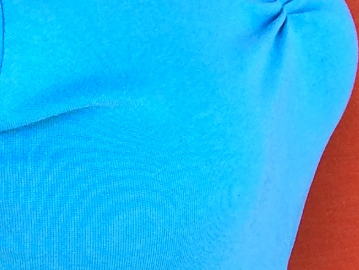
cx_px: 470
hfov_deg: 11.5
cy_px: -347
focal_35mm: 167
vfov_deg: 8.3
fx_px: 1733
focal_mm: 4.12
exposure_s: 1/304
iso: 32
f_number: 2.2
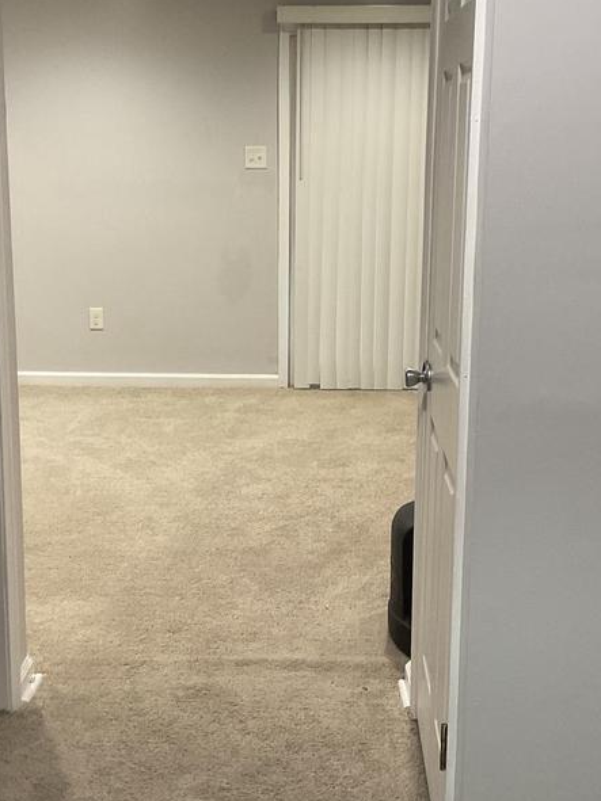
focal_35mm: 53
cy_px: 377
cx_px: 282
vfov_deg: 36.2
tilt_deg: -11.1
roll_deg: +0.5
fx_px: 1227
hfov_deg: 27.5
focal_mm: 3
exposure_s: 1/60
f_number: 1.8
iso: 80
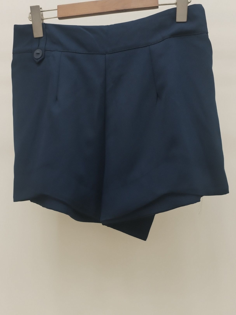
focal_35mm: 43
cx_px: 100
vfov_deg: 43.7
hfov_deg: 33.5
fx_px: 391
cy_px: 181
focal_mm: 4.75
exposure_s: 1/120
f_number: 1.8
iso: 280
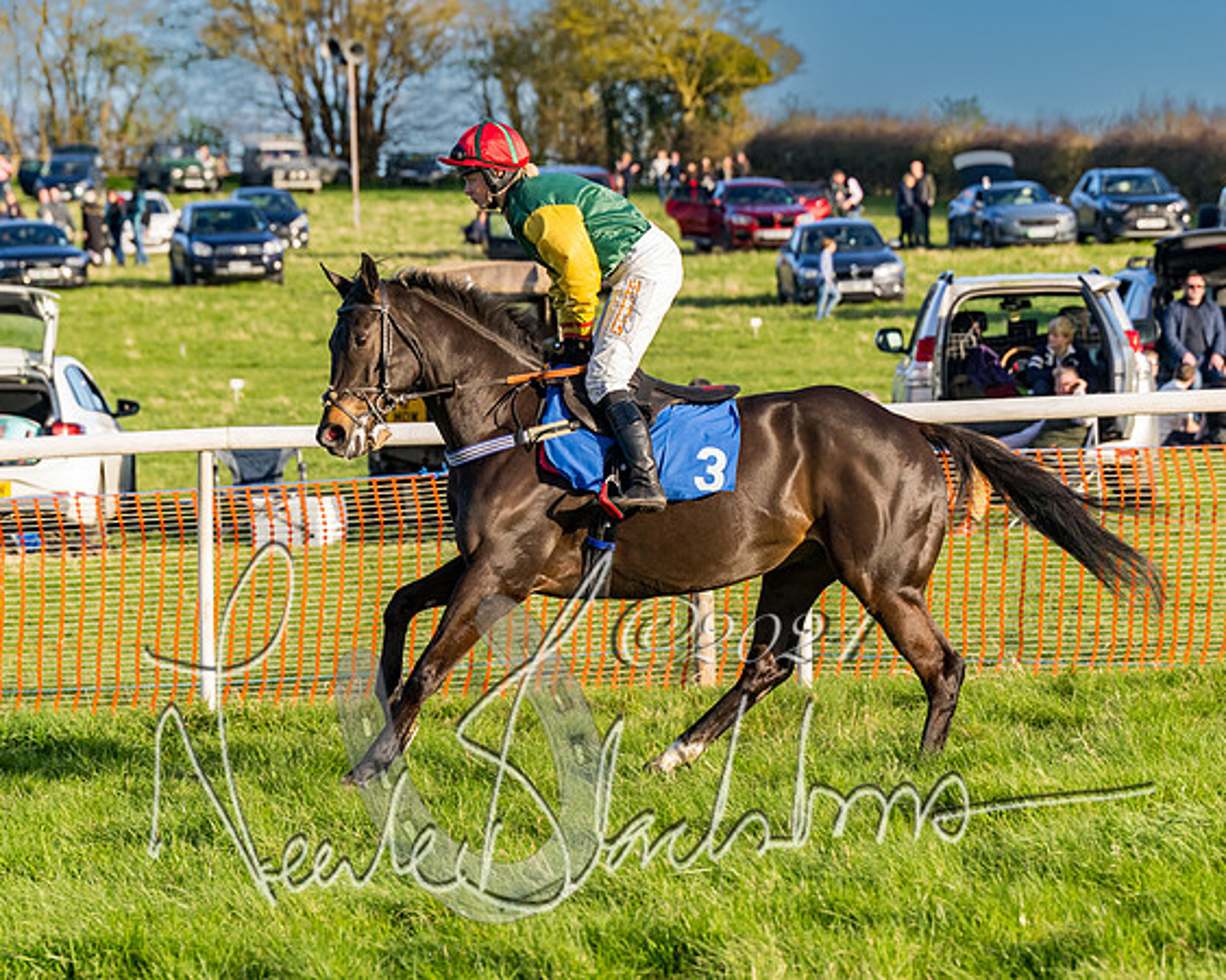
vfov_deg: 9.2
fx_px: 6060
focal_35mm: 167
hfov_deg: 11.6
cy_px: 481
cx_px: 587
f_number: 3.5
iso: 400
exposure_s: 1/1600
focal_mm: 91
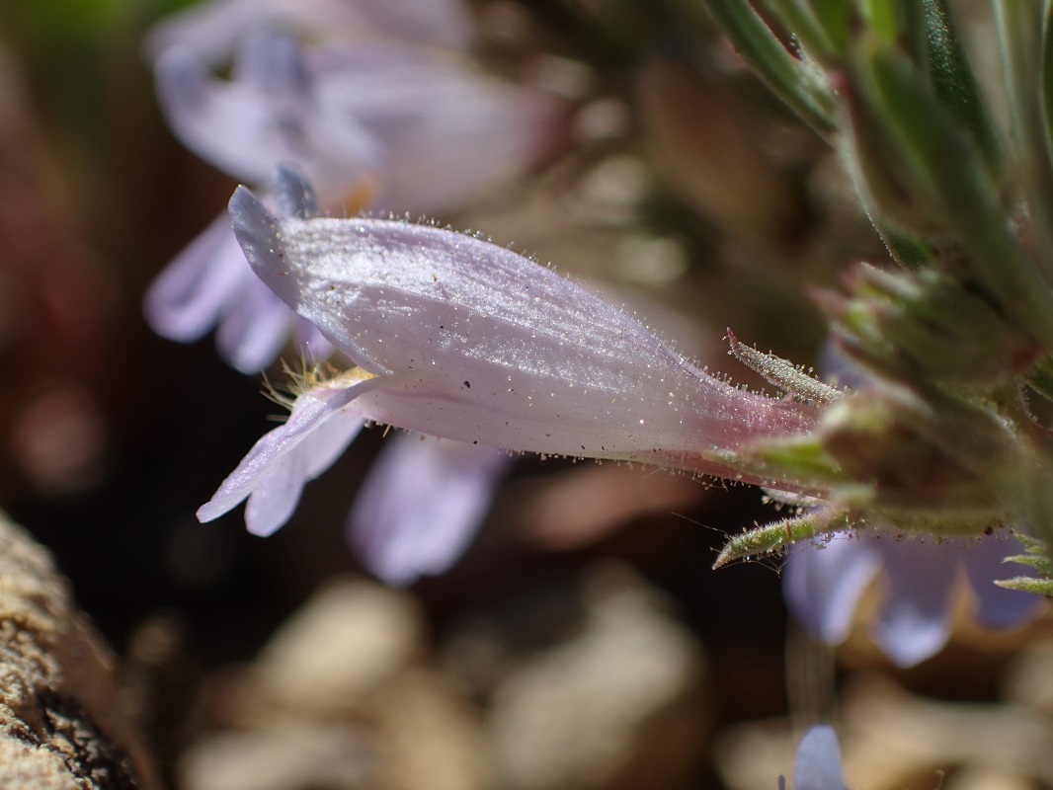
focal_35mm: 91
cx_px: 526
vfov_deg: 16.2
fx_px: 2769
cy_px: 395
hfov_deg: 21.5
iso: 100
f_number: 4.7
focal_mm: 16.48
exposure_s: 1/800
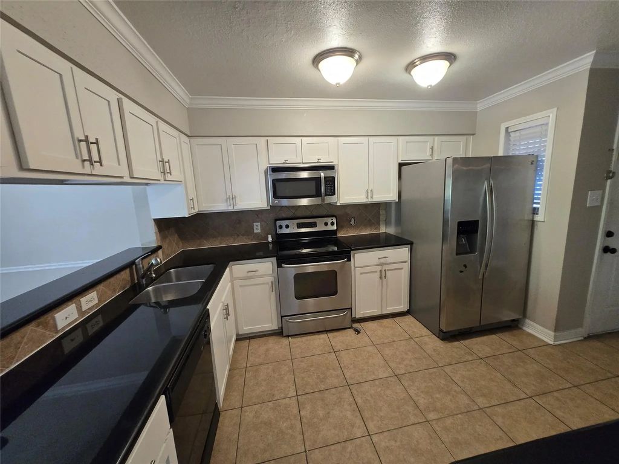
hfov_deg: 106.2
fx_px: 232
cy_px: 232
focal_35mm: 13
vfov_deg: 89.9
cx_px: 310
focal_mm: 1.7
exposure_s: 1/60
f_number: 2.2
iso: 200
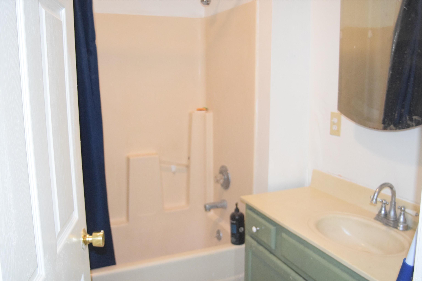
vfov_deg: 41.7
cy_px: 140
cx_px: 211
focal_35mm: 32
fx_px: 369
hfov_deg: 59.5
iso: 3600
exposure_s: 1/60
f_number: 5
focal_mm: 21
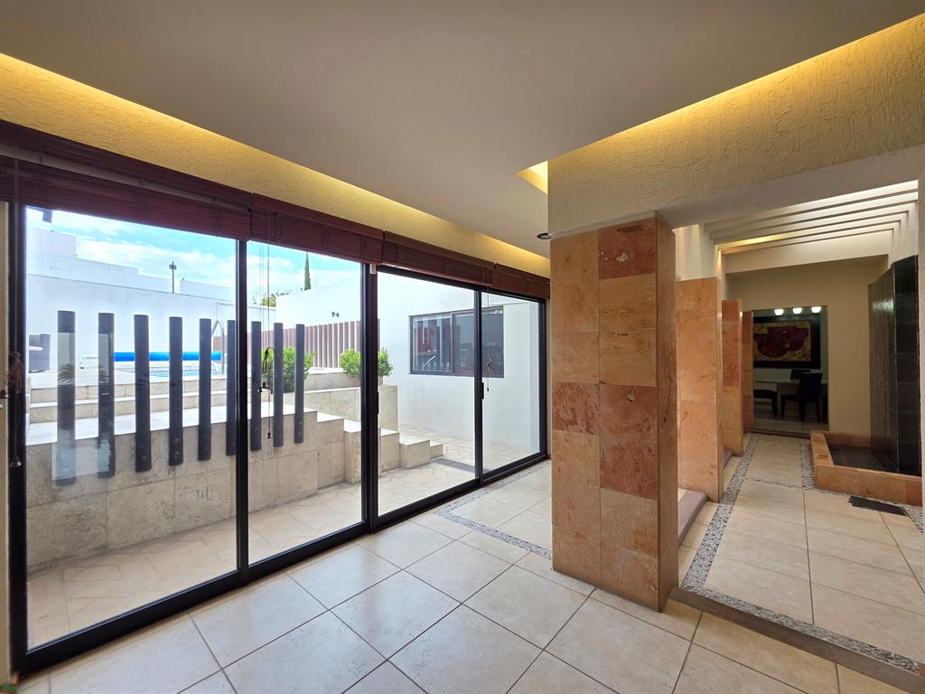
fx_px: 347
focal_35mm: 13
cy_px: 347
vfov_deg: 89.9
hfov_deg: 106.2
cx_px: 462
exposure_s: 1/120
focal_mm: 2.2
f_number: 1.9
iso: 80
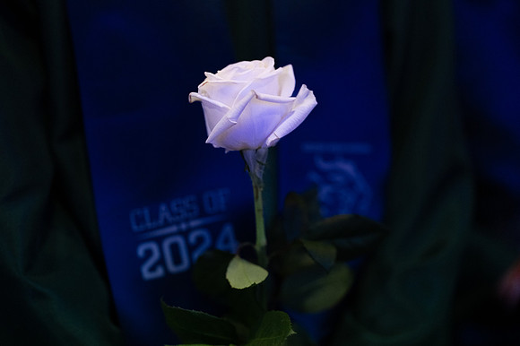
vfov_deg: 19.9
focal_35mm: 68
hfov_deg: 29.6
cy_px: 207
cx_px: 267
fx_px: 983
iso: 1000
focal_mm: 50
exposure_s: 1/320
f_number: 1.2
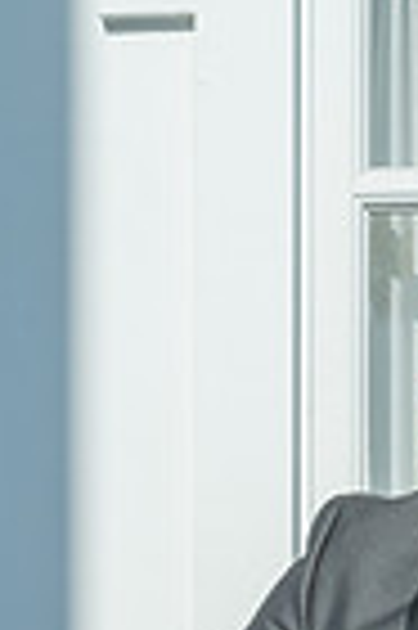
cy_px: 806
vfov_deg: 12.8
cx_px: 353
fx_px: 2724
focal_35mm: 156
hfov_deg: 8.8
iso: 250
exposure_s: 1/200
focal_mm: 32
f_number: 18
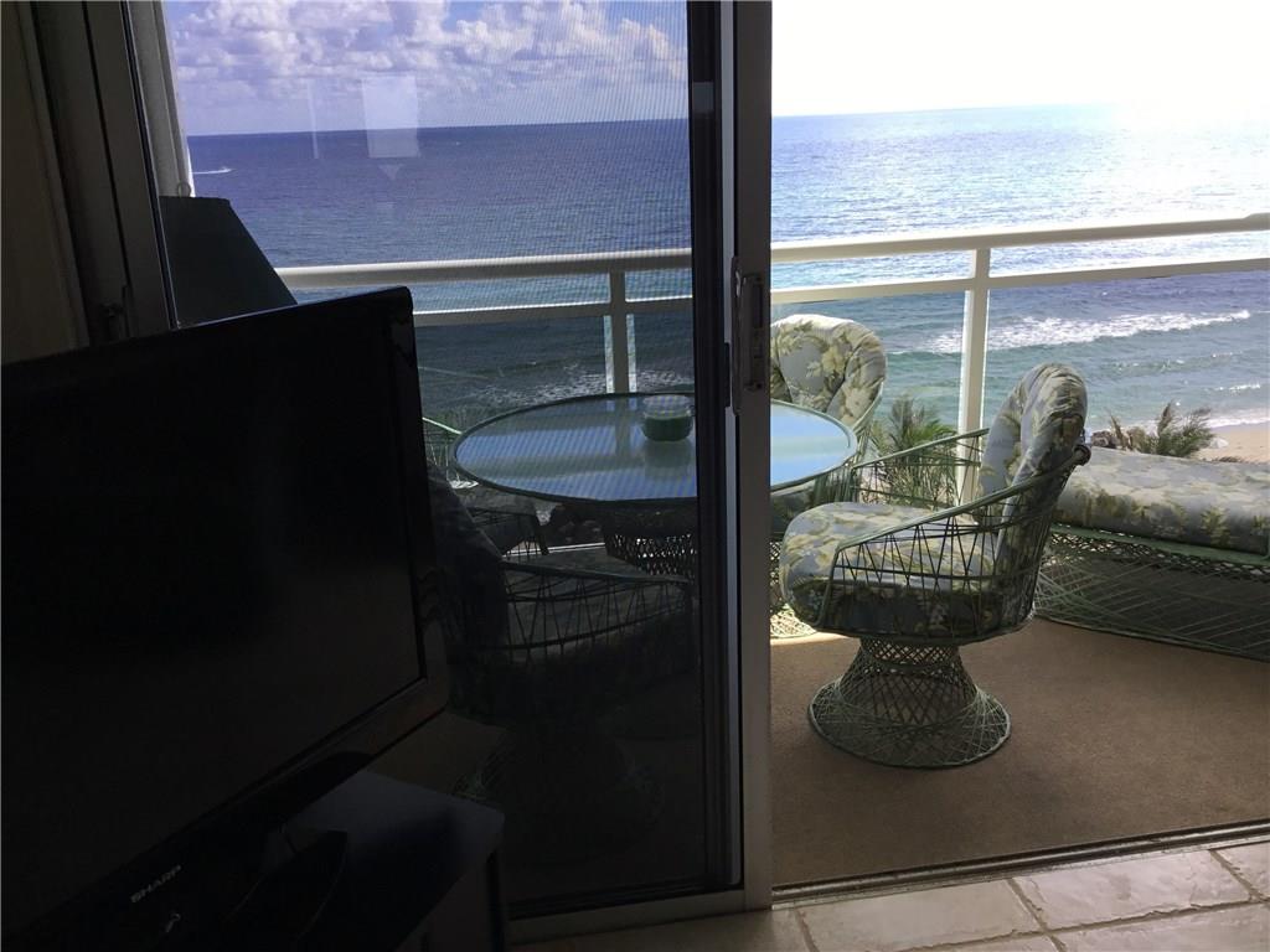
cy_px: 476
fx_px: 1137
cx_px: 635
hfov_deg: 58.4
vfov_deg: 45.4
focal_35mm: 31
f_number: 2.4
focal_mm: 3.3
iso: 25
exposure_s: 1/337
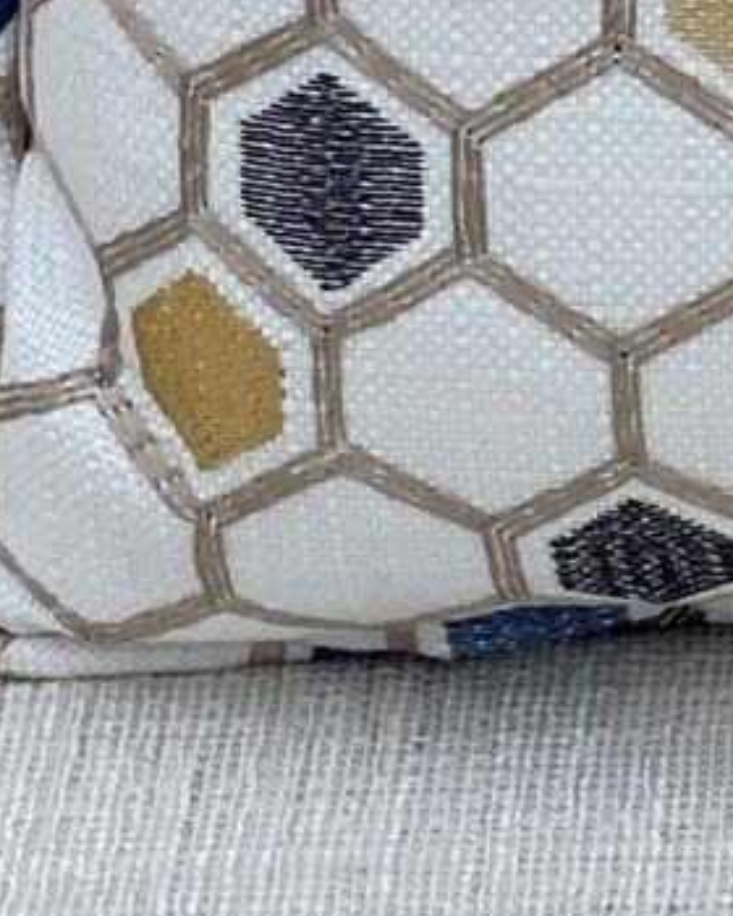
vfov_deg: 5.1
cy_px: -1264
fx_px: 10061
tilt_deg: -22.5
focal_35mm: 371
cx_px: 1665
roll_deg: -1.0
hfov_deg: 4.1
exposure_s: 1/592
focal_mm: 6
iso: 20
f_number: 2
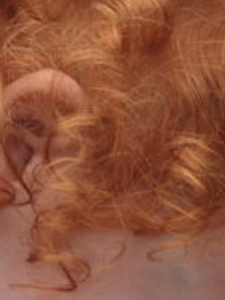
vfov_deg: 2.7
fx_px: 6242
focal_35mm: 721
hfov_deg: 2.1
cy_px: 2
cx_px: -47
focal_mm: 92
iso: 200
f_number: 5
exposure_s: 1/400
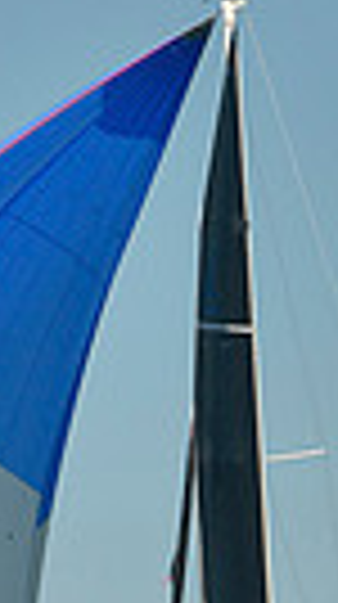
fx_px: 8701
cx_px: 164
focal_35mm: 544
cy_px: 842
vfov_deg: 4.0
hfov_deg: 2.2
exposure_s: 1/1250
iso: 400
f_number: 6.3
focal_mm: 120
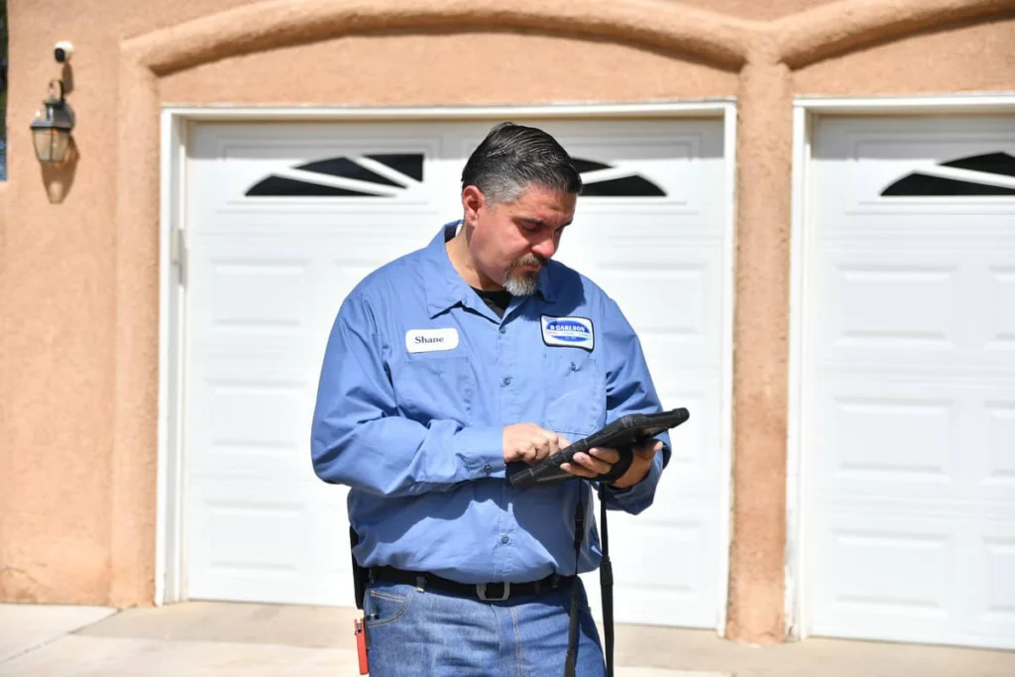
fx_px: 2115
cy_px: 338
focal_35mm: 75
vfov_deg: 18.2
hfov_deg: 27.0
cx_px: 508
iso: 125
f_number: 2.8
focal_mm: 50
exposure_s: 1/3200
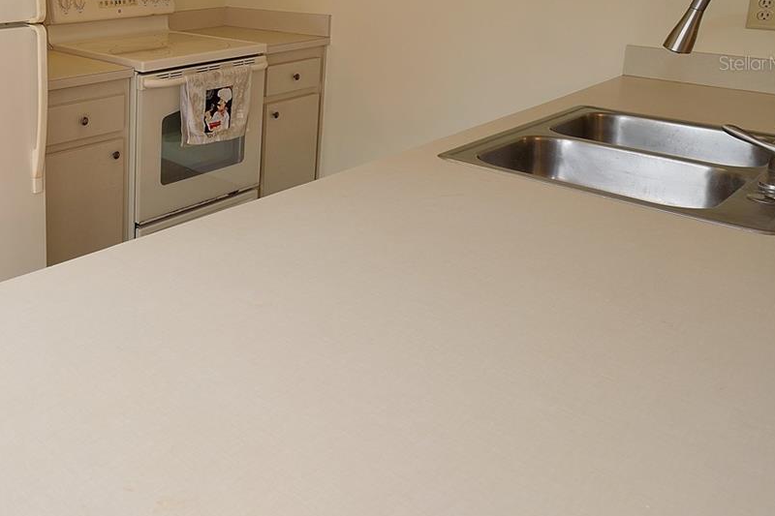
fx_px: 646
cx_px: 30
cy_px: 63
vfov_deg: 40.6
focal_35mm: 30
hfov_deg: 51.7
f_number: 9
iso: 100
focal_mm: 10
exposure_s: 1/8
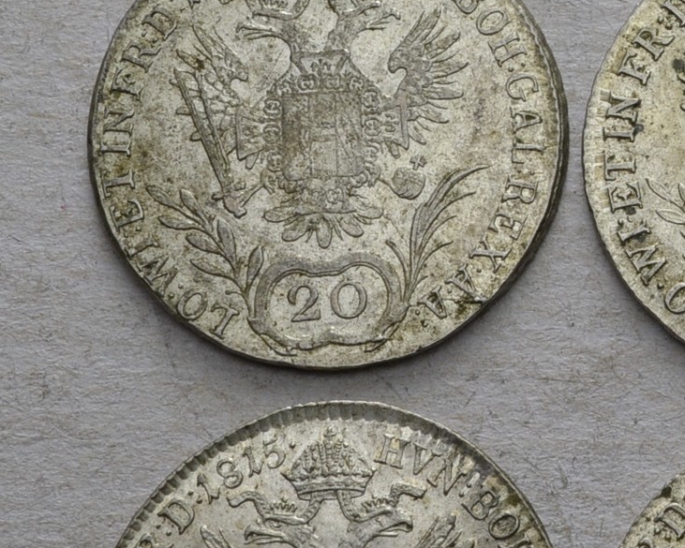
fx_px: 3264
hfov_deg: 11.7
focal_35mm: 161
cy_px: 186
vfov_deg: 9.6
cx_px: 854
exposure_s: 1/250
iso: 400
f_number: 14
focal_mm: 34
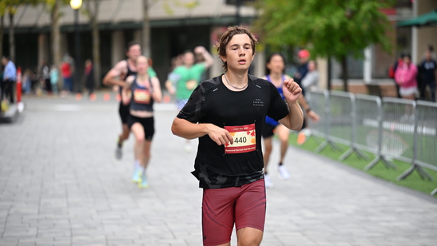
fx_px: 1588
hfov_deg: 15.7
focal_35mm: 137
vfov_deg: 8.9
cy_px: 140
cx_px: 218
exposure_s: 1/1250
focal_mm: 130
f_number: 2.8
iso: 1600
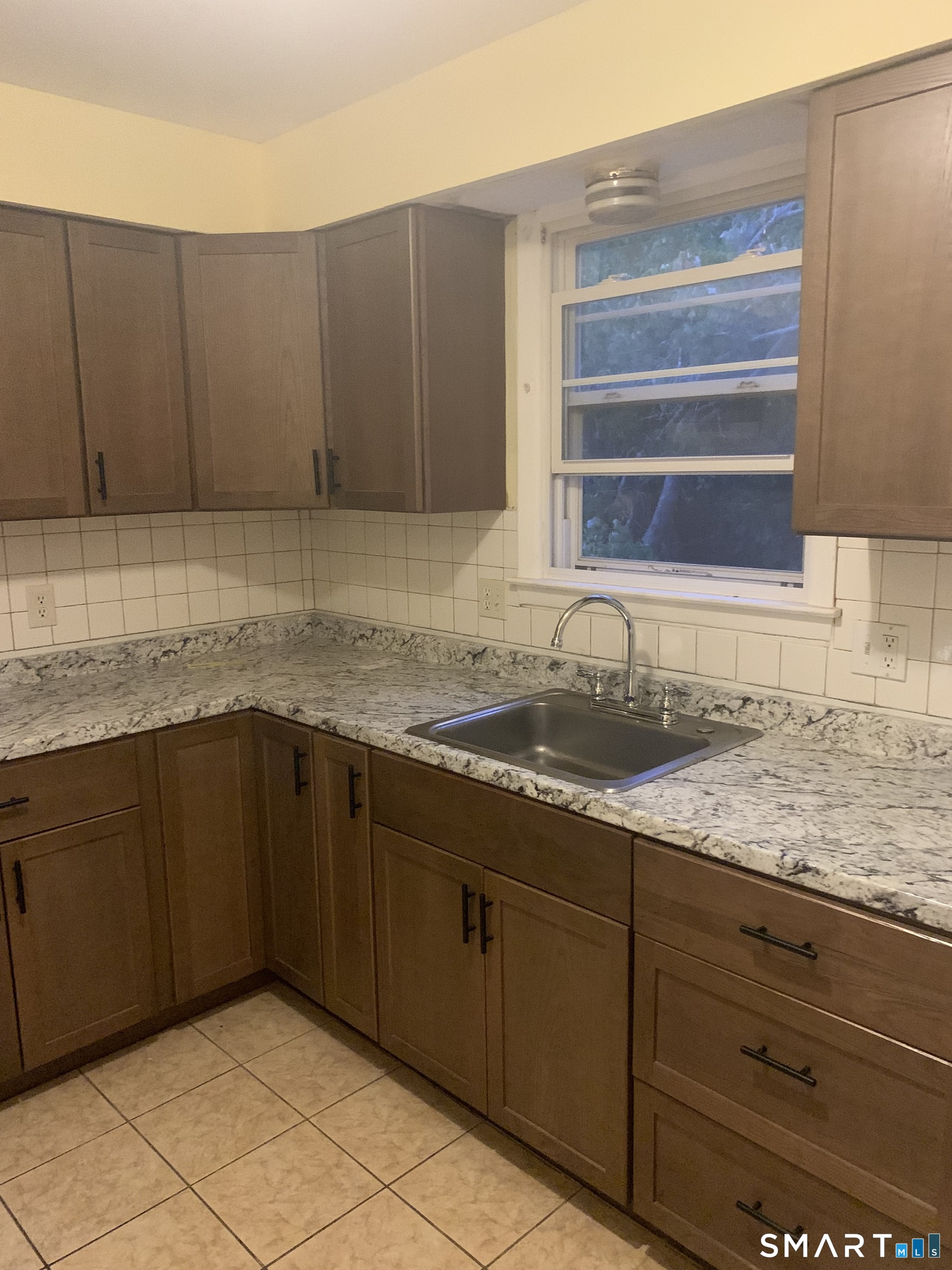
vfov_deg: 67.3
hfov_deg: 53.1
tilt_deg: -9.3
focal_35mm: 26
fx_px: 953
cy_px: 635
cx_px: 476
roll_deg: +1.4
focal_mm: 4.25
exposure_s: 1/30
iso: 640
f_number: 1.8
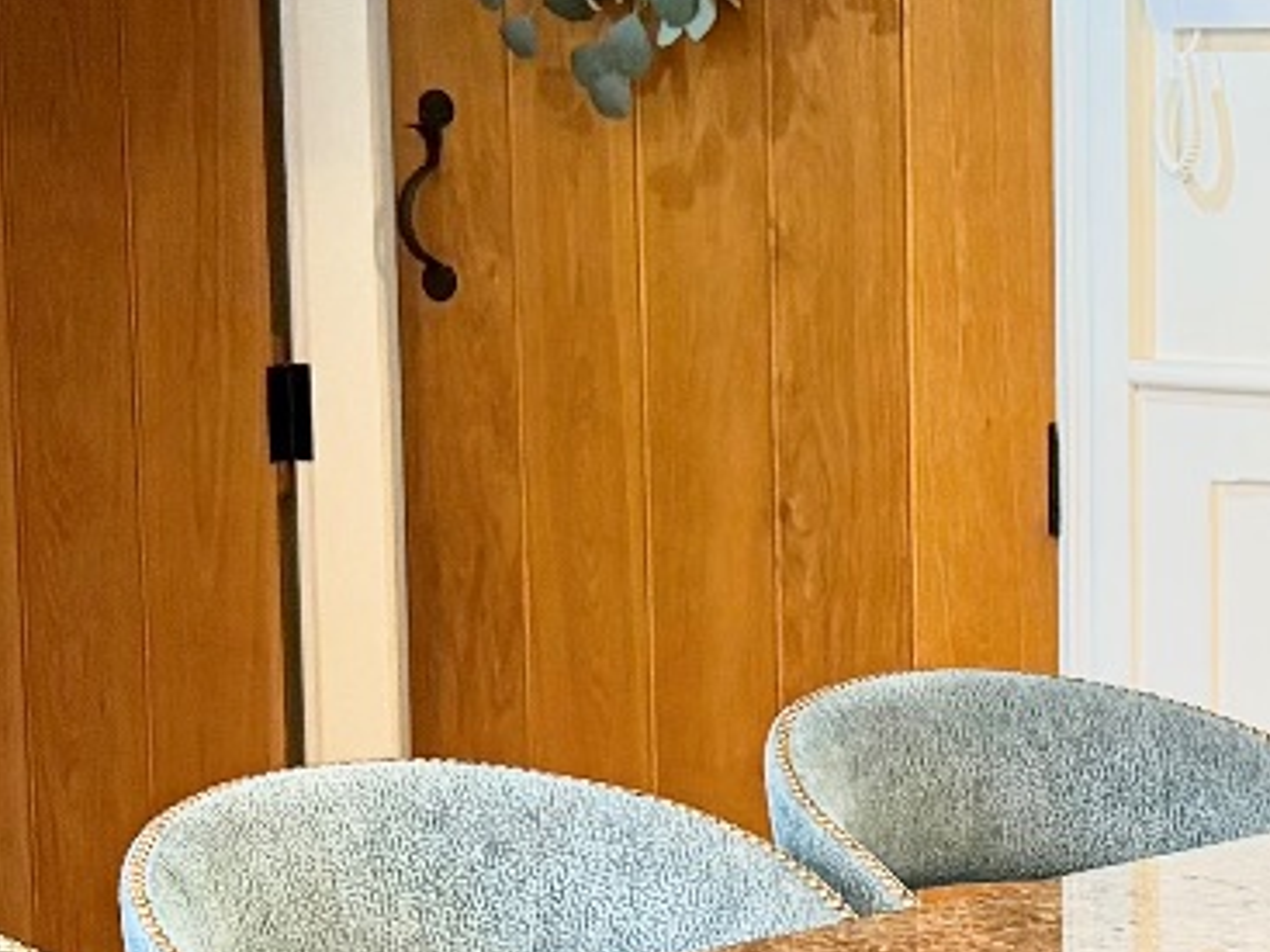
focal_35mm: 134
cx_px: 907
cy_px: 661
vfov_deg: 11.0
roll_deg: +0.7
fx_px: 4915
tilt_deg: -8.0
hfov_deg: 14.7
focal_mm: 6.76
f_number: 1.78
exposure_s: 1/50
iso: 250
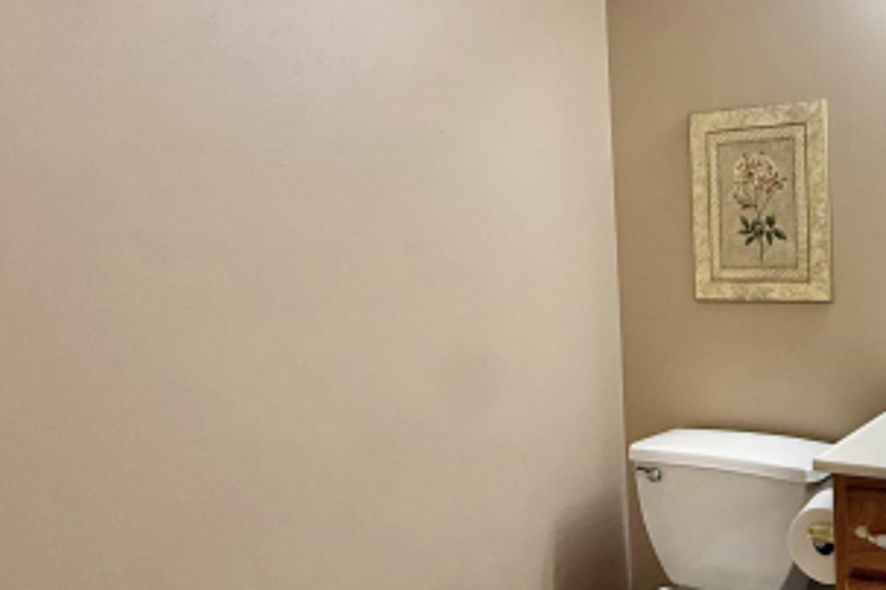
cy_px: 251
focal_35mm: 32
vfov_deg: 41.0
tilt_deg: -1.3
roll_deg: +2.0
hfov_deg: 50.9
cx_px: 820
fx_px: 787
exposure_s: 1/120
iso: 250
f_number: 2.2
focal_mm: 2.22
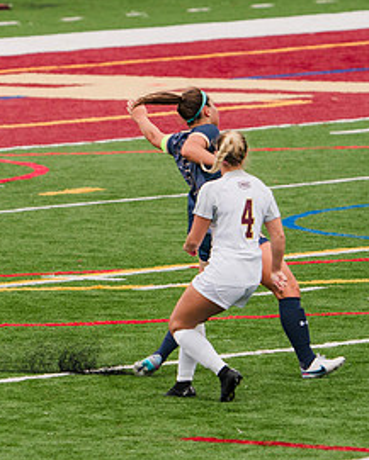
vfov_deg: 2.6
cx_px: 48
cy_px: 186
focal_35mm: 734
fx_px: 10014
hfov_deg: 2.1
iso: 640
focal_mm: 365
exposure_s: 1/1600
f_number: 6.3
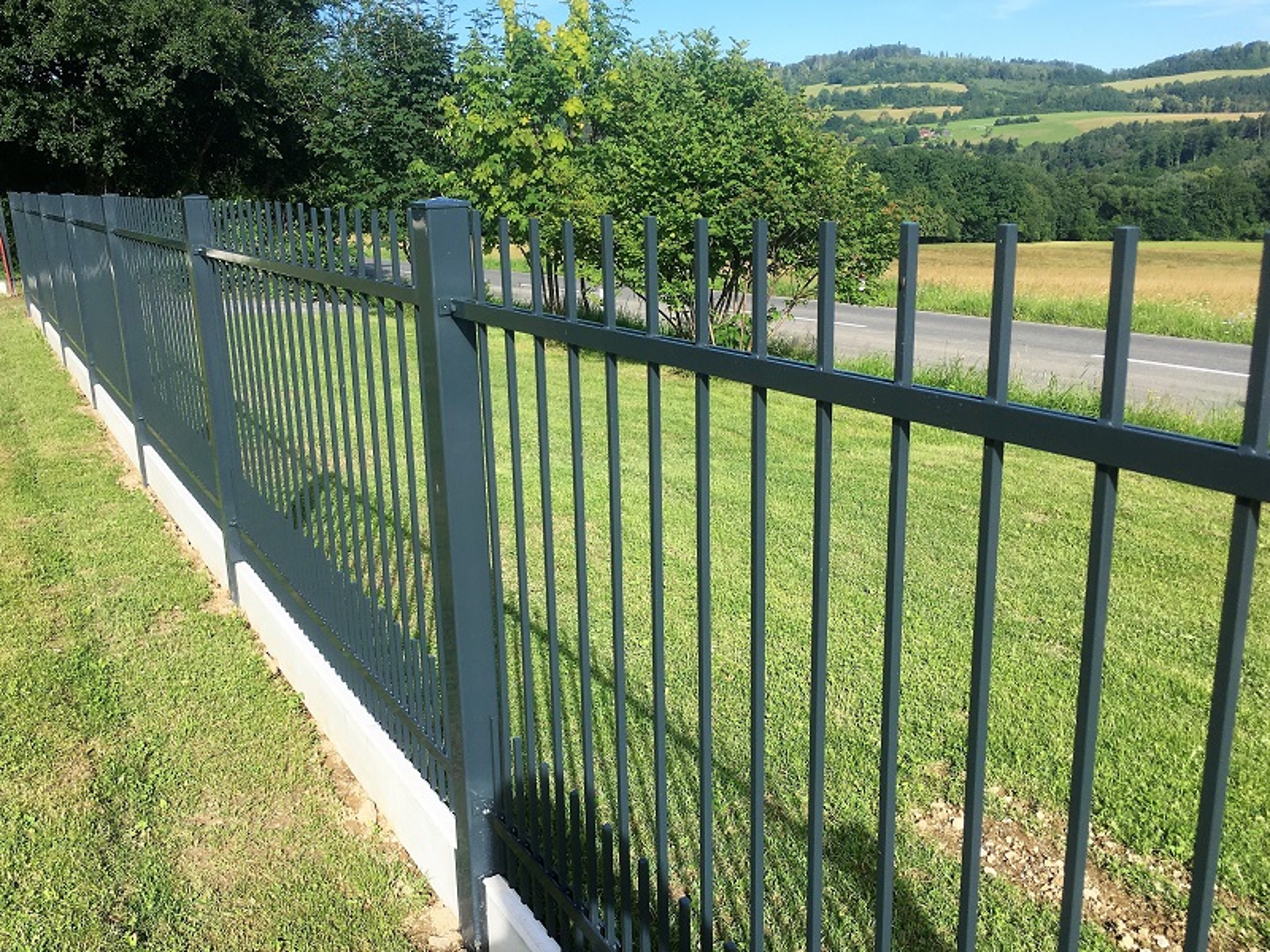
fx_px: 1064
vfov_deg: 48.2
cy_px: 476
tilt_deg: -13.2
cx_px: 635
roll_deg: +2.5
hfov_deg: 61.7
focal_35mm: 29
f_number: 2.2
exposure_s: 1/712
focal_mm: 4.15
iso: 25
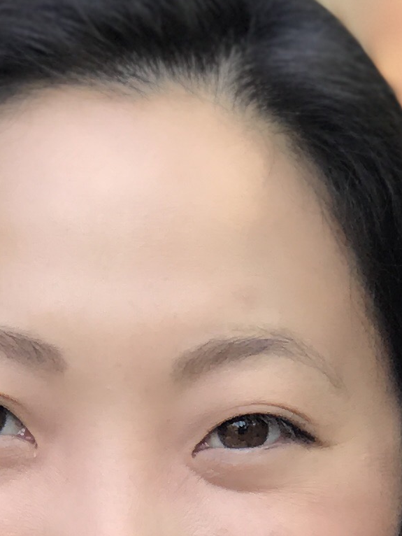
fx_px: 4643
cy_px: 625
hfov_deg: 5.0
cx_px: 116
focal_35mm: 300
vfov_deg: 6.6
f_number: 2.8
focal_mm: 6.6
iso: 40
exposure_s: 1/60
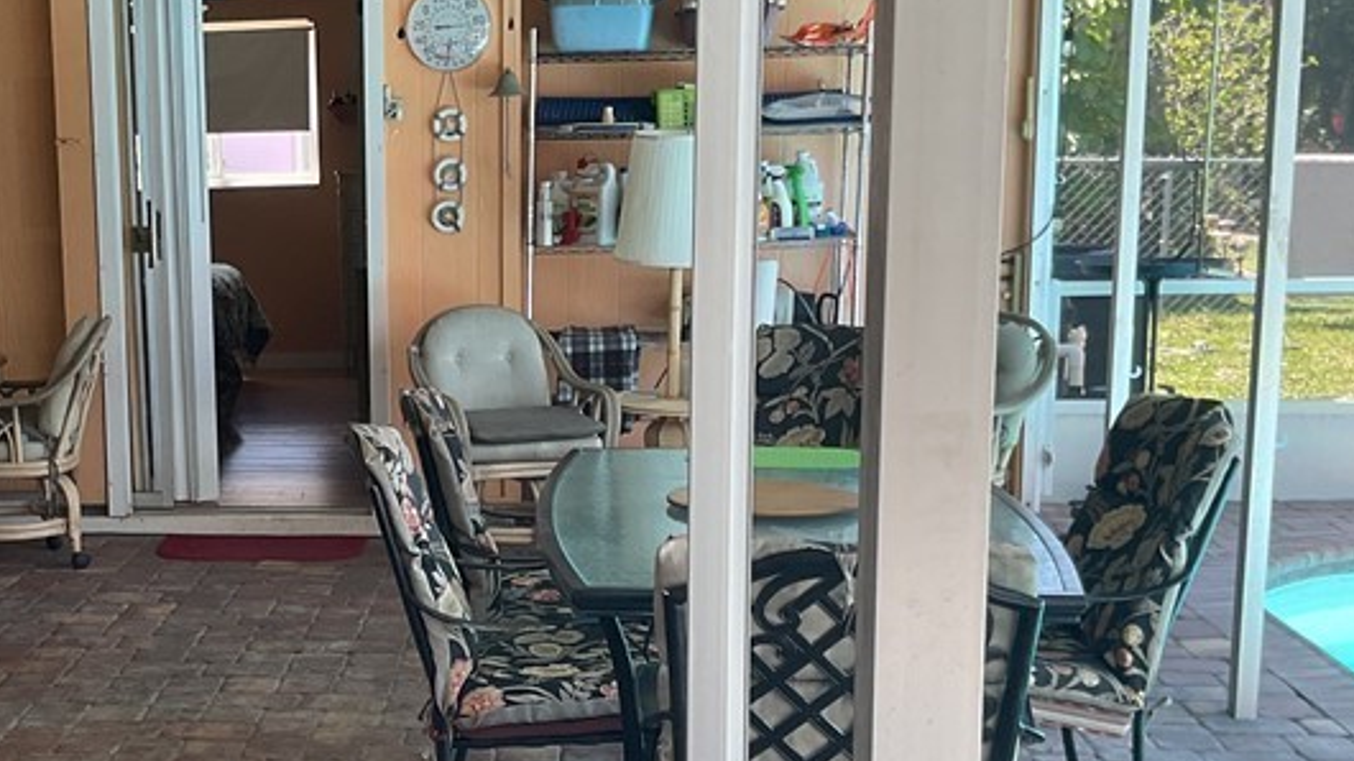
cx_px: 266
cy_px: 605
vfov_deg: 19.5
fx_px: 2190
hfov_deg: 33.3
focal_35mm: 61
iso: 25
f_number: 1.8
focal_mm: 3
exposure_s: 1/120
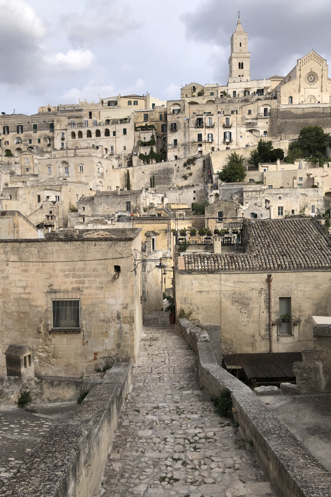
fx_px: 414
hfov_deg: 43.6
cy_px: 243
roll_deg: +1.2
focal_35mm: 30
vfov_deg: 61.9
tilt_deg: -3.2
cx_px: 172
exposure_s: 1/1736
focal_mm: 4
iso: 20
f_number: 1.8
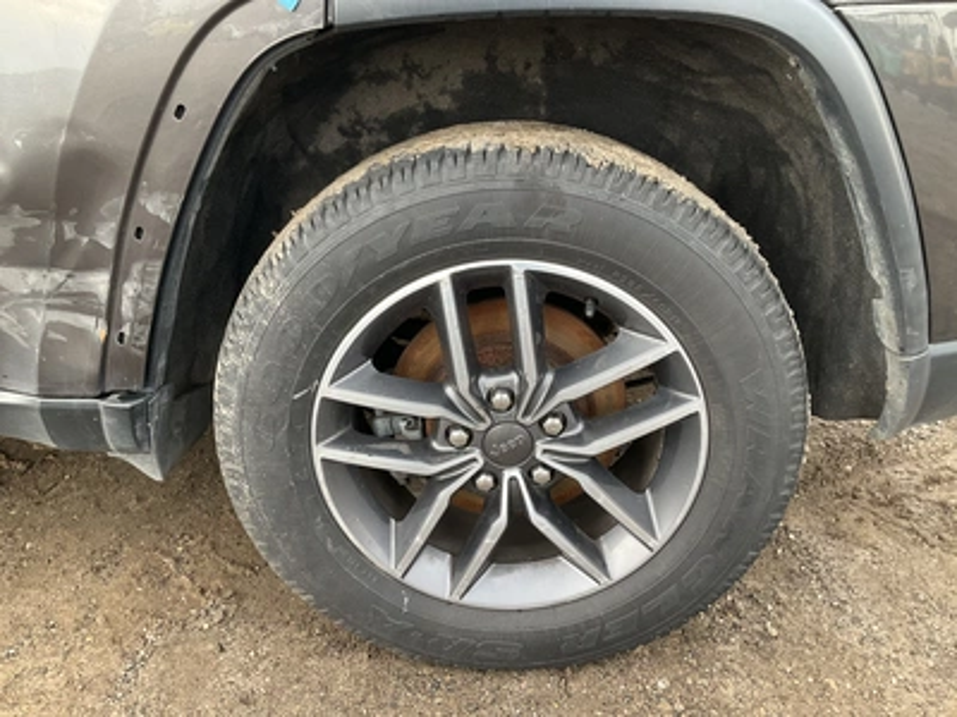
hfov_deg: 61.7
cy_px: 358
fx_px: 802
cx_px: 478
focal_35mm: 29
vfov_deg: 48.2
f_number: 1.8
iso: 64
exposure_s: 1/109
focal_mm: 3
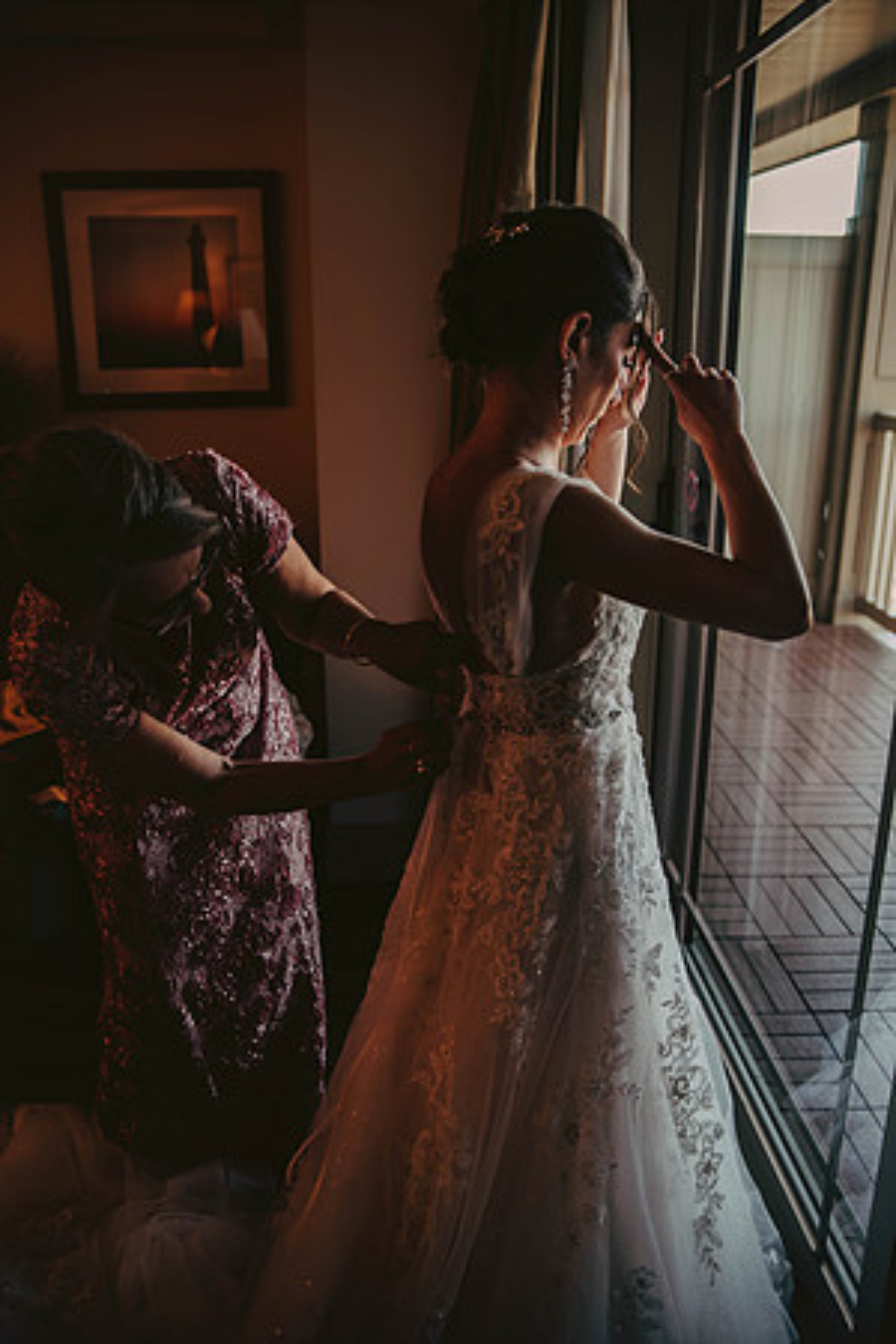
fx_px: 1045
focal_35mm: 28
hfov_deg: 46.4
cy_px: 672
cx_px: 448
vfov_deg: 65.5
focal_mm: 28
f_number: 2.8
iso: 400
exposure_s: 1/125
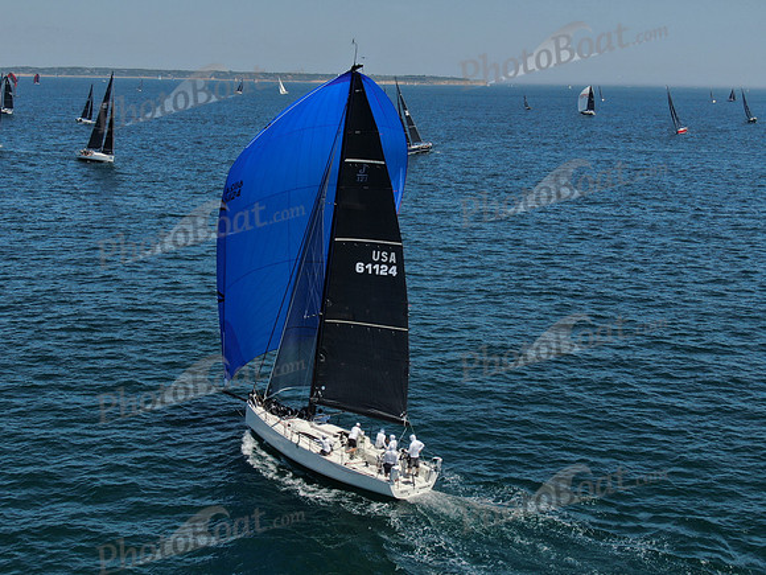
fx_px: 1062
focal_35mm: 48
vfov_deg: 30.3
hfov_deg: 39.7
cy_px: 288
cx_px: 383
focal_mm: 8.6
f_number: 3.8
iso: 100
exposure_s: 1/1250
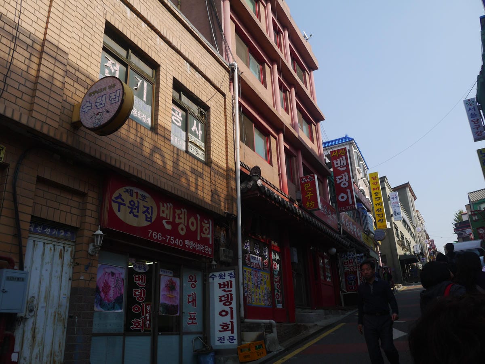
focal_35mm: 28
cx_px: 242
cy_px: 182
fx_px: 392
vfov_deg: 49.7
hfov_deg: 63.4
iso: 160
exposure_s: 1/500
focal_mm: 14
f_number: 7.1
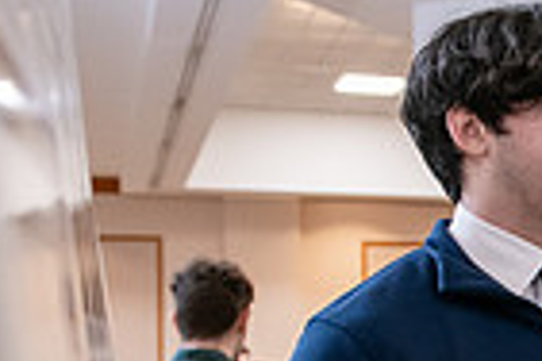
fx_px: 1490
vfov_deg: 13.7
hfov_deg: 18.1
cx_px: 846
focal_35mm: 99
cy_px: 340
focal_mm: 24
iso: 1600
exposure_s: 1/160
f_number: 3.5
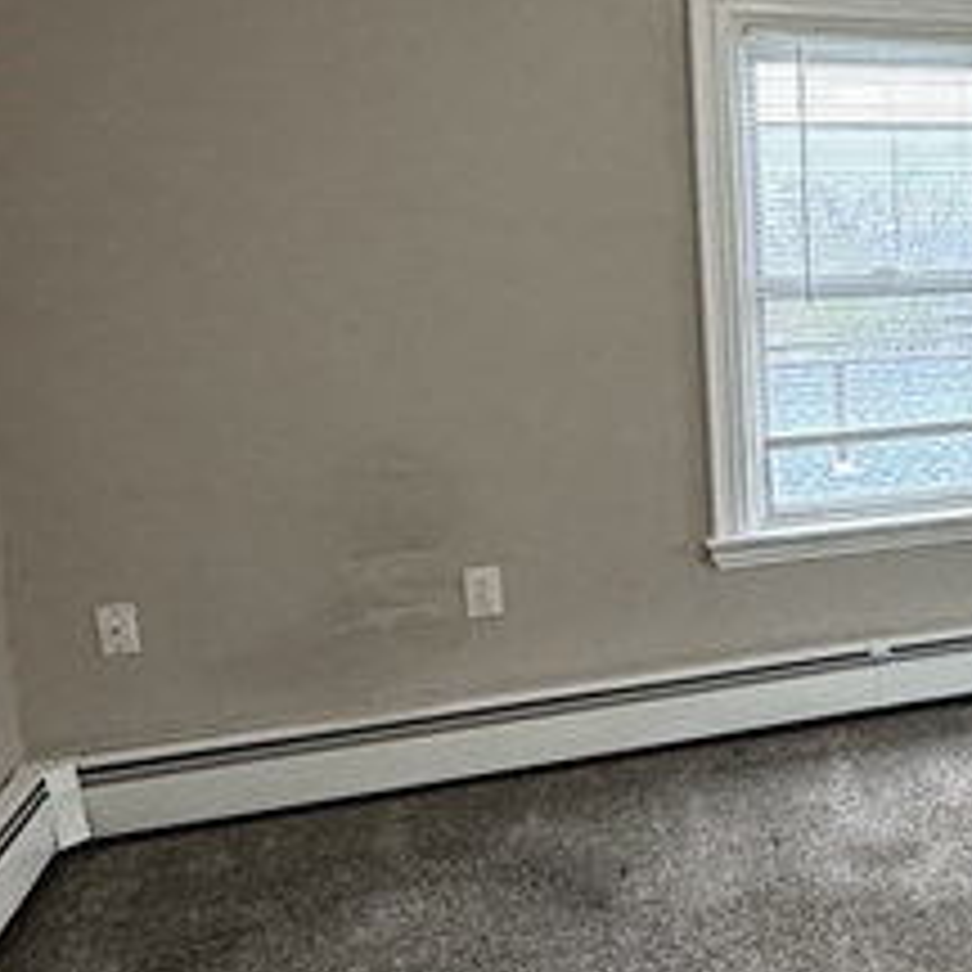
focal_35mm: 44
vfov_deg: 38.2
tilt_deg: -5.1
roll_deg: +2.0
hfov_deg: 32.7
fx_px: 1398
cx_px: 1116
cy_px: 387
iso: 320
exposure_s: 1/120
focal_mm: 2.22
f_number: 2.2
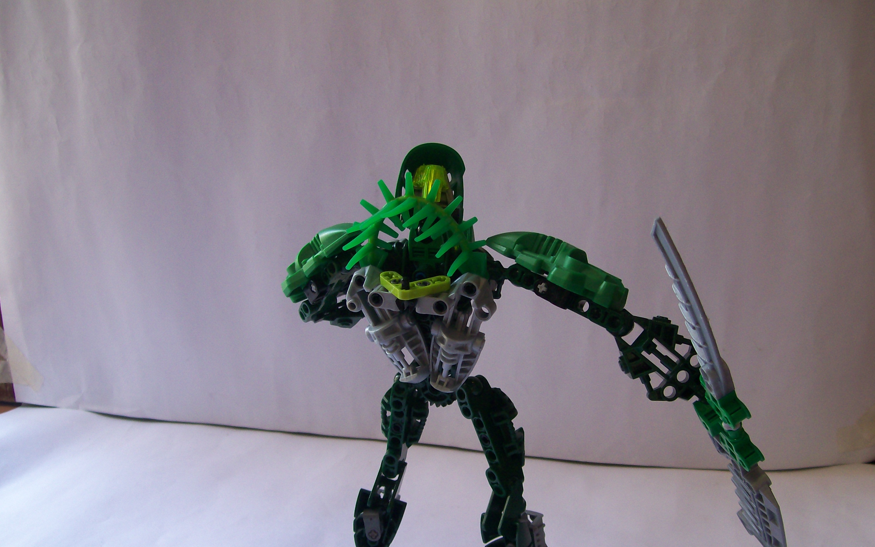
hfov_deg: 50.4
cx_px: 438
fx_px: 930
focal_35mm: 39
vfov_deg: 32.6
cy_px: 334
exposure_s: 1/68.4
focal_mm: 6
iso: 80
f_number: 2.7
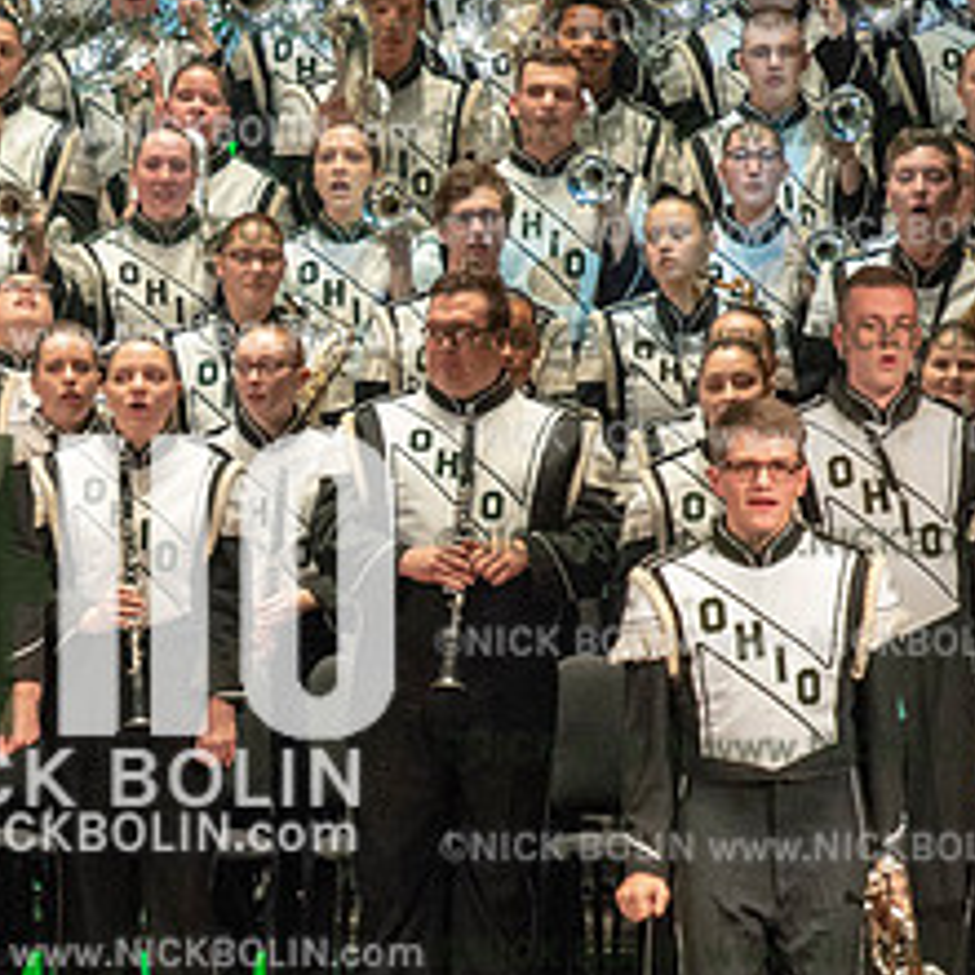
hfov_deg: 3.7
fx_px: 15009
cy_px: 643
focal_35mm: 471
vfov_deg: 3.7
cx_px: 80
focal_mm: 210
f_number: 5.6
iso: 8000
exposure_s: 1/320
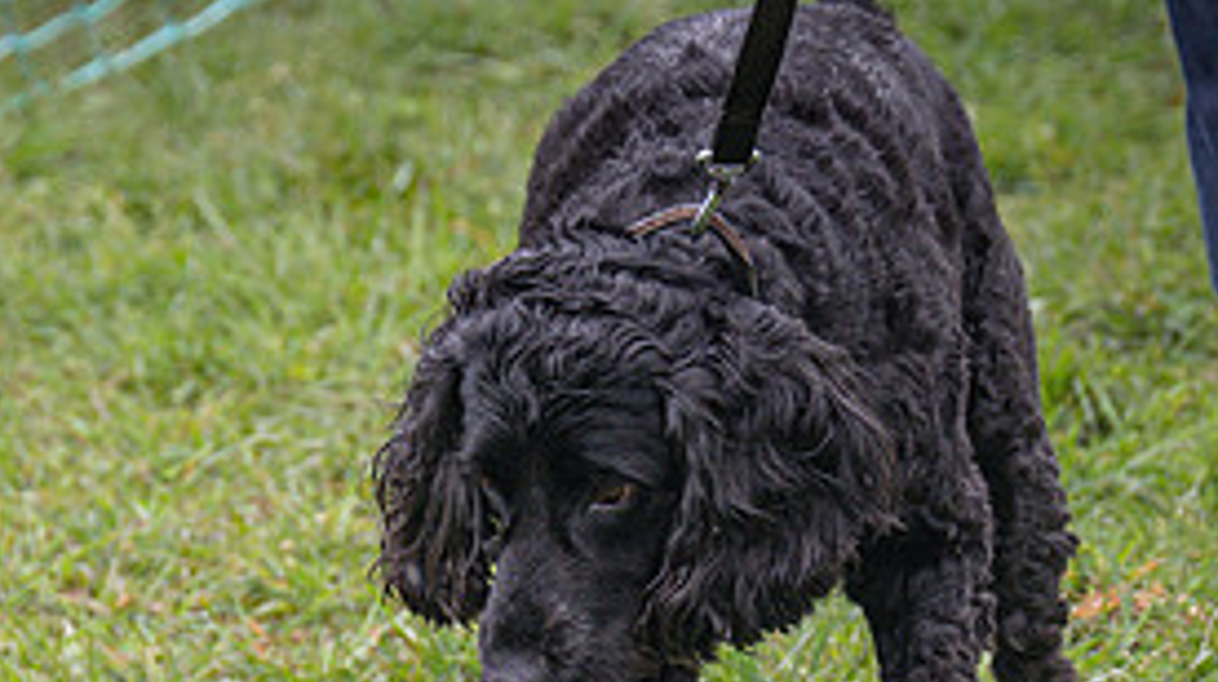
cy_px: 952
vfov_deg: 3.2
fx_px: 12227
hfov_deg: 5.7
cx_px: 383
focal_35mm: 379
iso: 400
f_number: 4
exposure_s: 1/1000
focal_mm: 98
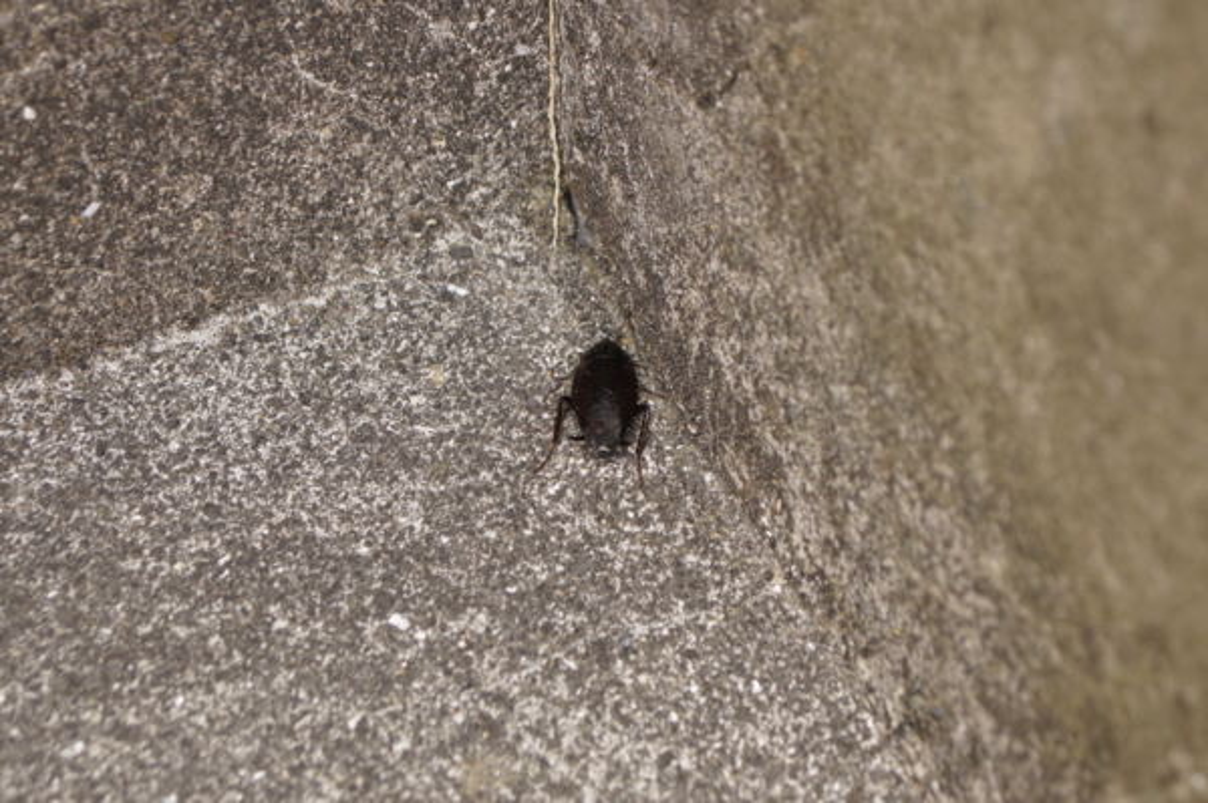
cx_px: 604
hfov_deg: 27.0
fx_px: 2515
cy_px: 402
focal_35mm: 75
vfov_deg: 18.2
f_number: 7.1
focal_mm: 50
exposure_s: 1/80
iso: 800
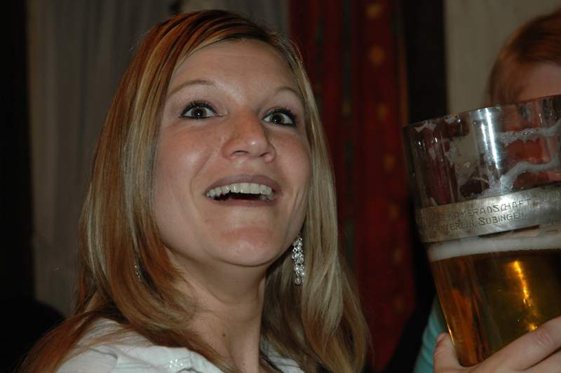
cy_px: 186
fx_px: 1285
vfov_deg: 16.5
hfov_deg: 24.6
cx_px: 280
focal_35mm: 82
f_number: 4.5
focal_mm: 55
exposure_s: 1/60
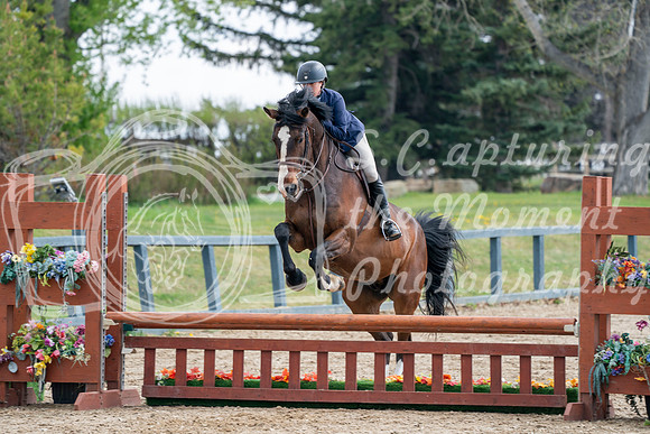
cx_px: 325
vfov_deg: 4.8
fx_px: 5201
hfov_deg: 7.2
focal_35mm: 288
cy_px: 217
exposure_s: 1/320
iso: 200
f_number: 5.6
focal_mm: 288
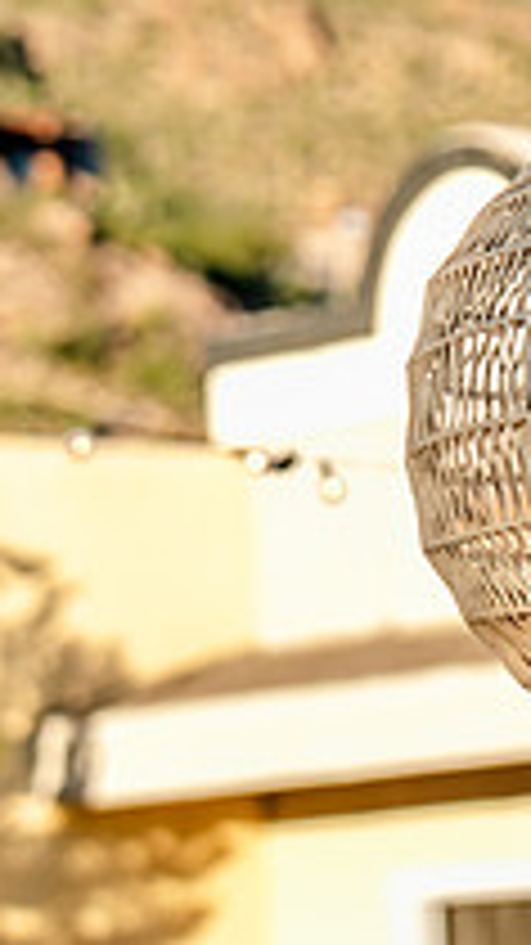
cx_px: 468
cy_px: 146
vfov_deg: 7.8
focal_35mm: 275
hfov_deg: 4.4
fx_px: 6889
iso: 100
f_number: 4
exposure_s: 1/200
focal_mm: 84
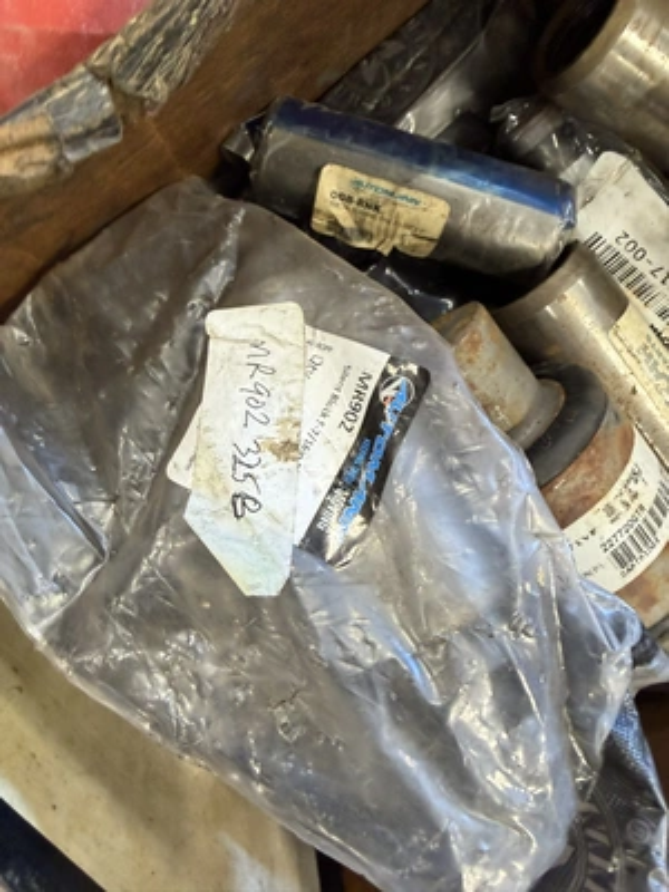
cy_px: 446
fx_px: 618
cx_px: 334
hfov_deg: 56.8
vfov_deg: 71.6
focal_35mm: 24
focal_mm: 2.22
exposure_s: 1/60
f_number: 2.2
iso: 320
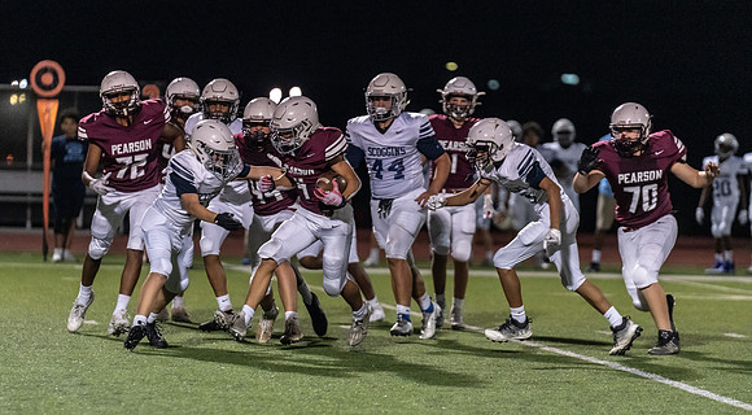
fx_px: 4620
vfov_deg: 5.1
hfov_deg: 9.3
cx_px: 358
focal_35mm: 233
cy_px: 255
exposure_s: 1/1000
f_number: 3.2
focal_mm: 200
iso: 6400
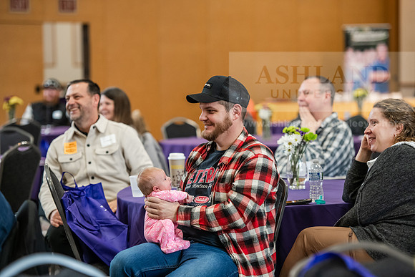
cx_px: 208
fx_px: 1499
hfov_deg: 15.8
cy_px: 138
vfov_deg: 10.6
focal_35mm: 130
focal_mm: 130
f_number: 3.2
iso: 2000
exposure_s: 1/200
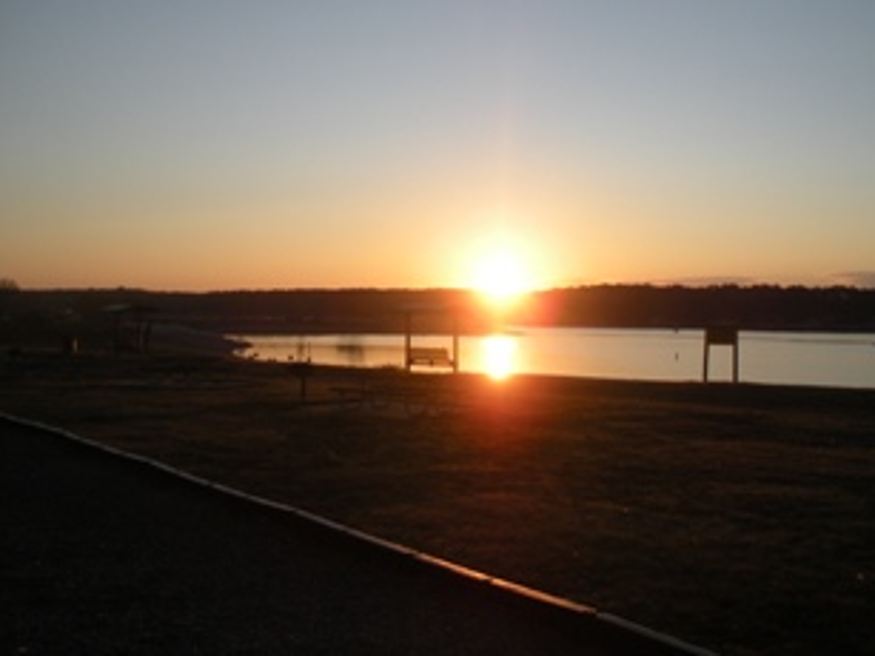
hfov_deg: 43.8
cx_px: 495
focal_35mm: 43
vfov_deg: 33.5
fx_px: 1087
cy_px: 275
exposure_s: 1/545
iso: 64
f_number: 3.5
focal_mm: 6.3
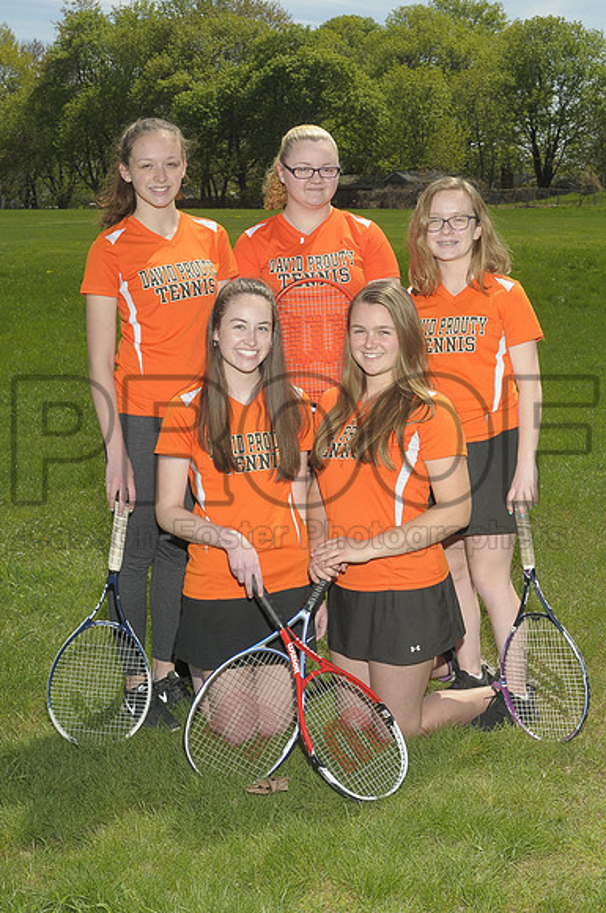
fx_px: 1329
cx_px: 303
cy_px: 456
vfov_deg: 37.9
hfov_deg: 25.7
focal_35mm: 52
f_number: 11
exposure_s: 1/250
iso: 200
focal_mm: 35
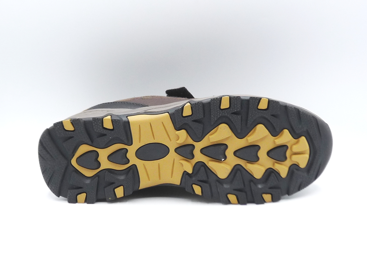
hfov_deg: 38.2
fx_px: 530
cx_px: 184
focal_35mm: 50
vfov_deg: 29.1
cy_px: 138
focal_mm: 5
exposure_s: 1/100
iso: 100
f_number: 4
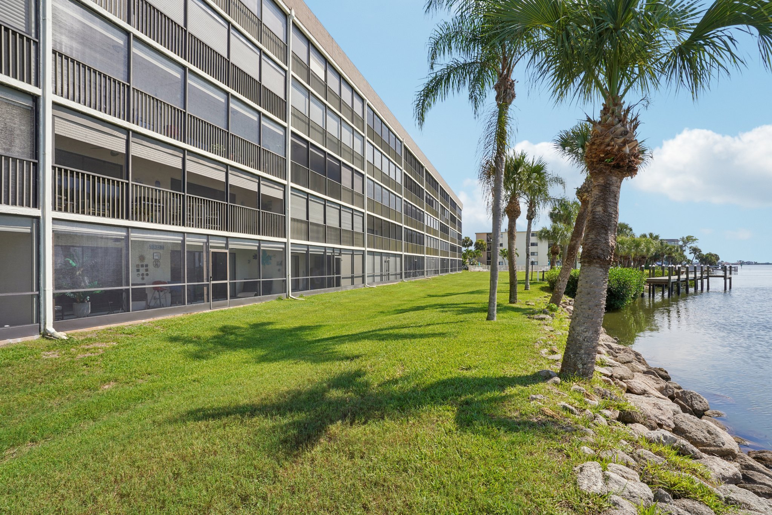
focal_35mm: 17
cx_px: 386
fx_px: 364
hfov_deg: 93.3
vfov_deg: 70.4
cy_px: 258
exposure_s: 1/30
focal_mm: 17
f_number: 22
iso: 100
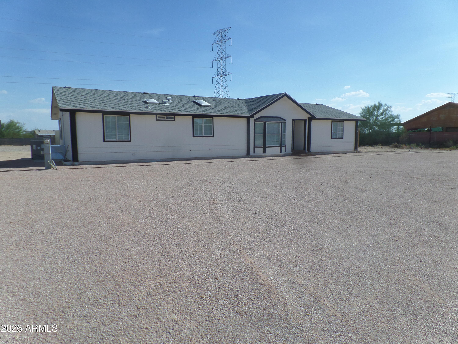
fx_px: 304
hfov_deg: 73.9
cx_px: 229
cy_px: 172
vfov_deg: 58.9
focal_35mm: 23
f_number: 4
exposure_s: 1/1000
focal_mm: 4.1
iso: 100
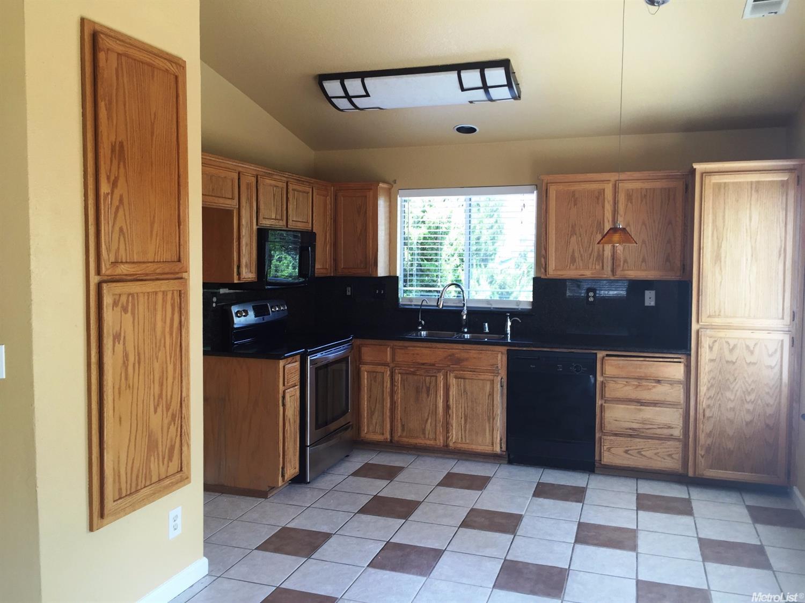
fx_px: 674
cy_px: 302
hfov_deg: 61.7
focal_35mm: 29
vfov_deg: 48.2
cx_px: 402
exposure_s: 1/60
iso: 40
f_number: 2.2
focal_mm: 4.15
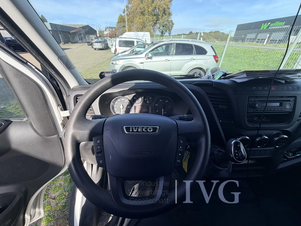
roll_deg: -0.8
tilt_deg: -31.0
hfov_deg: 102.1
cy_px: 113
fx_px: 122
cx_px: 150
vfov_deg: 85.7
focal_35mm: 14
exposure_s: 1/502
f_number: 2.2
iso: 64
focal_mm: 2.22
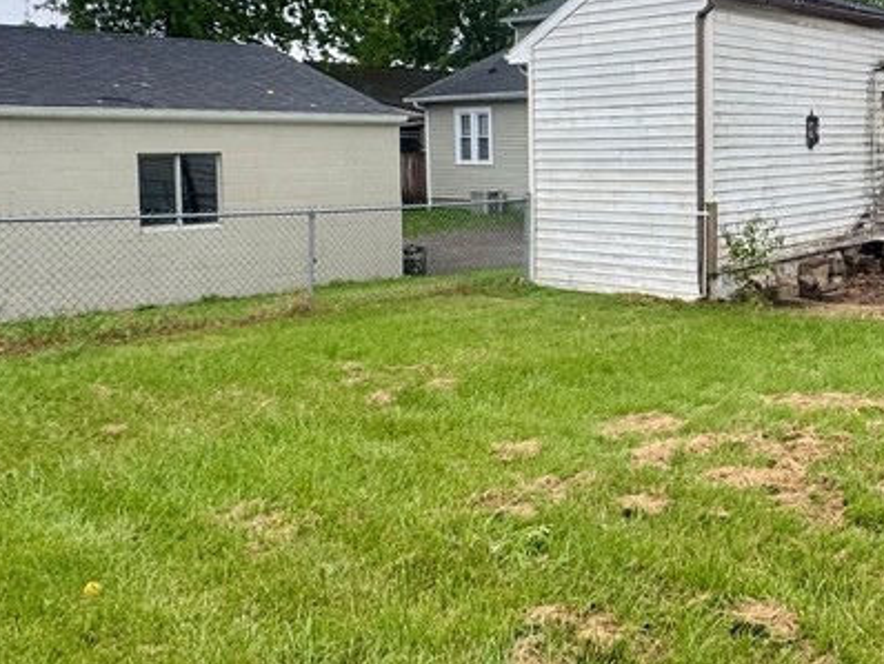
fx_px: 920
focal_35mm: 36
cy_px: 187
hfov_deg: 45.5
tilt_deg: -2.9
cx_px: 826
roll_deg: +0.7
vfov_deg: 38.9
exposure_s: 1/456
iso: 40
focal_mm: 2.22
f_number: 2.2
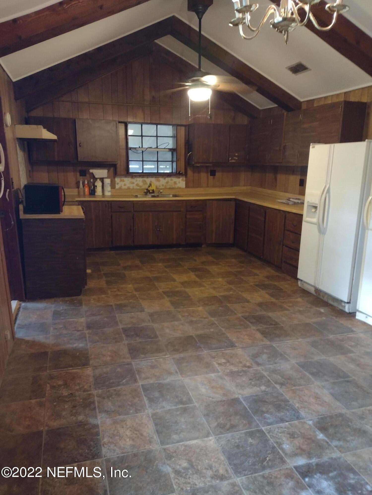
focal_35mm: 27
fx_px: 387
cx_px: 186
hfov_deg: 51.4
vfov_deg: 65.3
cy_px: 248
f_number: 1.7
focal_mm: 4.71
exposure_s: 1/24
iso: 900
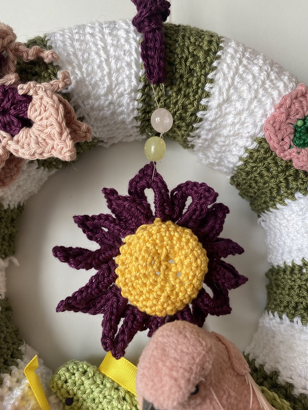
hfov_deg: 51.4
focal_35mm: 27
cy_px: 210
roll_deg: +0.1
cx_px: 159
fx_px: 320
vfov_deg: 65.3
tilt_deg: +6.0
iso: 50
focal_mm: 4.25
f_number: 1.8
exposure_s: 1/100
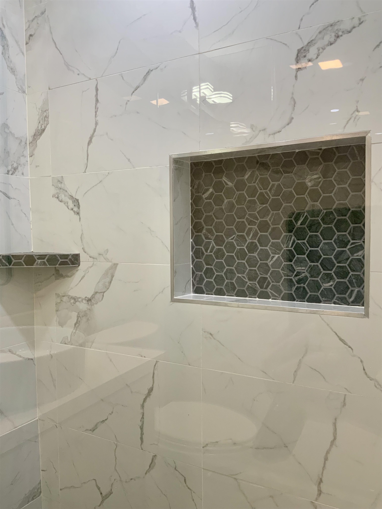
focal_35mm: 29
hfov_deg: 48.2
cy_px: 254
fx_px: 427
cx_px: 191
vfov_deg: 61.7
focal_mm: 3
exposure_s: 1/60
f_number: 1.8
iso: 64
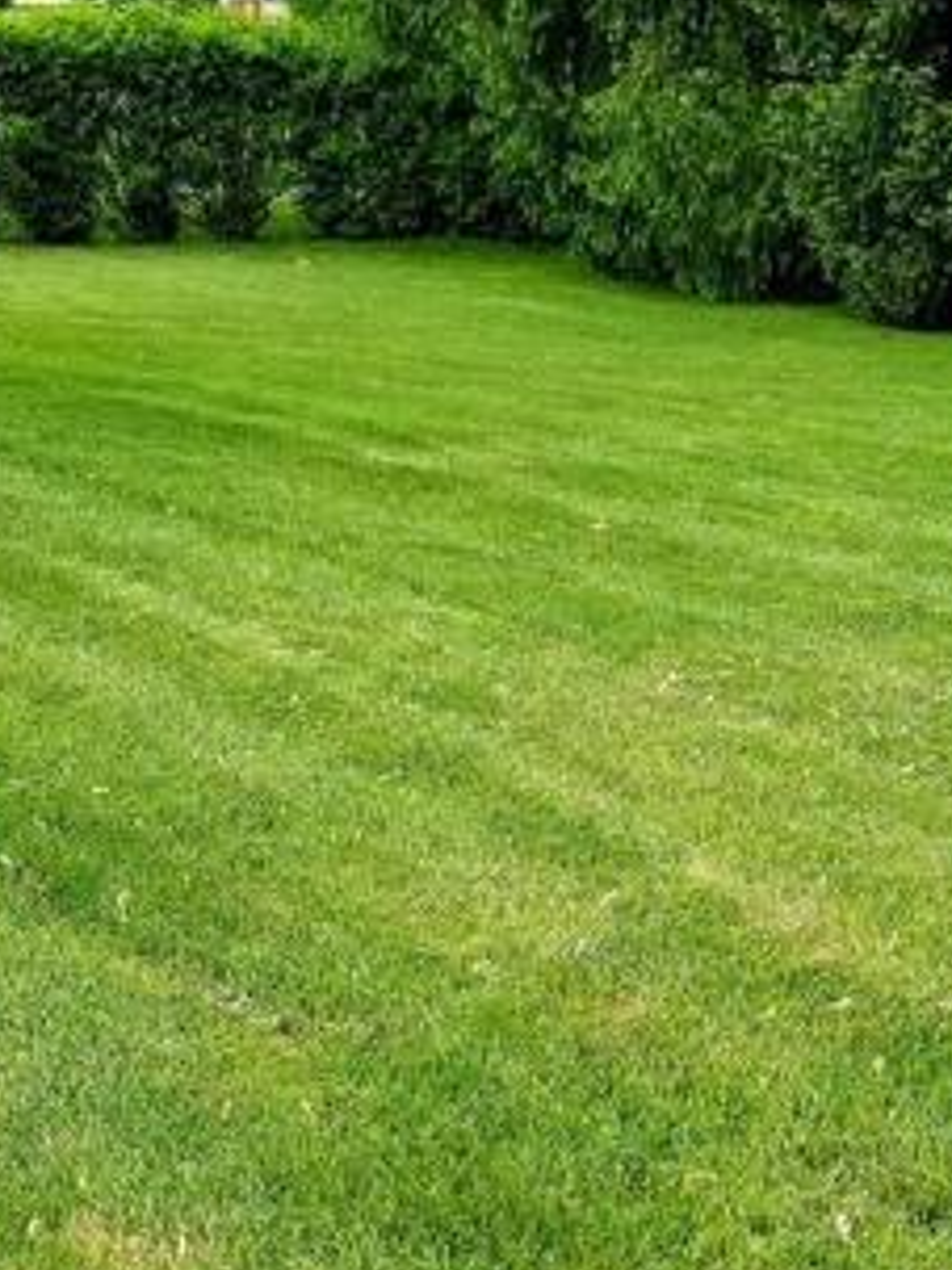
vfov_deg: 29.4
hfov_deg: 21.8
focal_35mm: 66
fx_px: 2422
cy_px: 725
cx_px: 814
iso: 50
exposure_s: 1/674
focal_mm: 4.3
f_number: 1.7
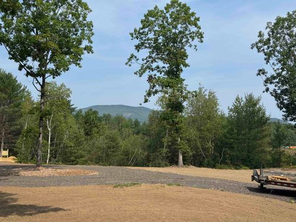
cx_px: 148
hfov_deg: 39.7
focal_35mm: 48
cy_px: 111
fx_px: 410
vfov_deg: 30.3
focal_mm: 6.76
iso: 64
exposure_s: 1/4608
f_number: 1.78
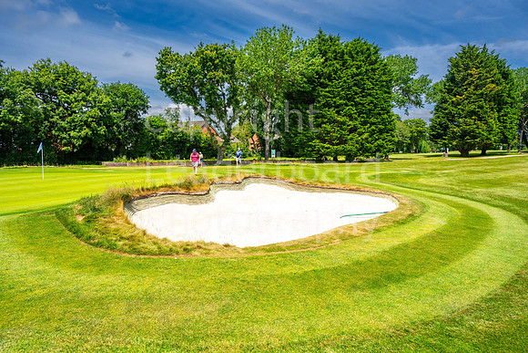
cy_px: 176
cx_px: 264
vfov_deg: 53.2
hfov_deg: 73.7
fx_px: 352
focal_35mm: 24
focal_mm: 24
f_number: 7.1
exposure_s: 1/640
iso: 200
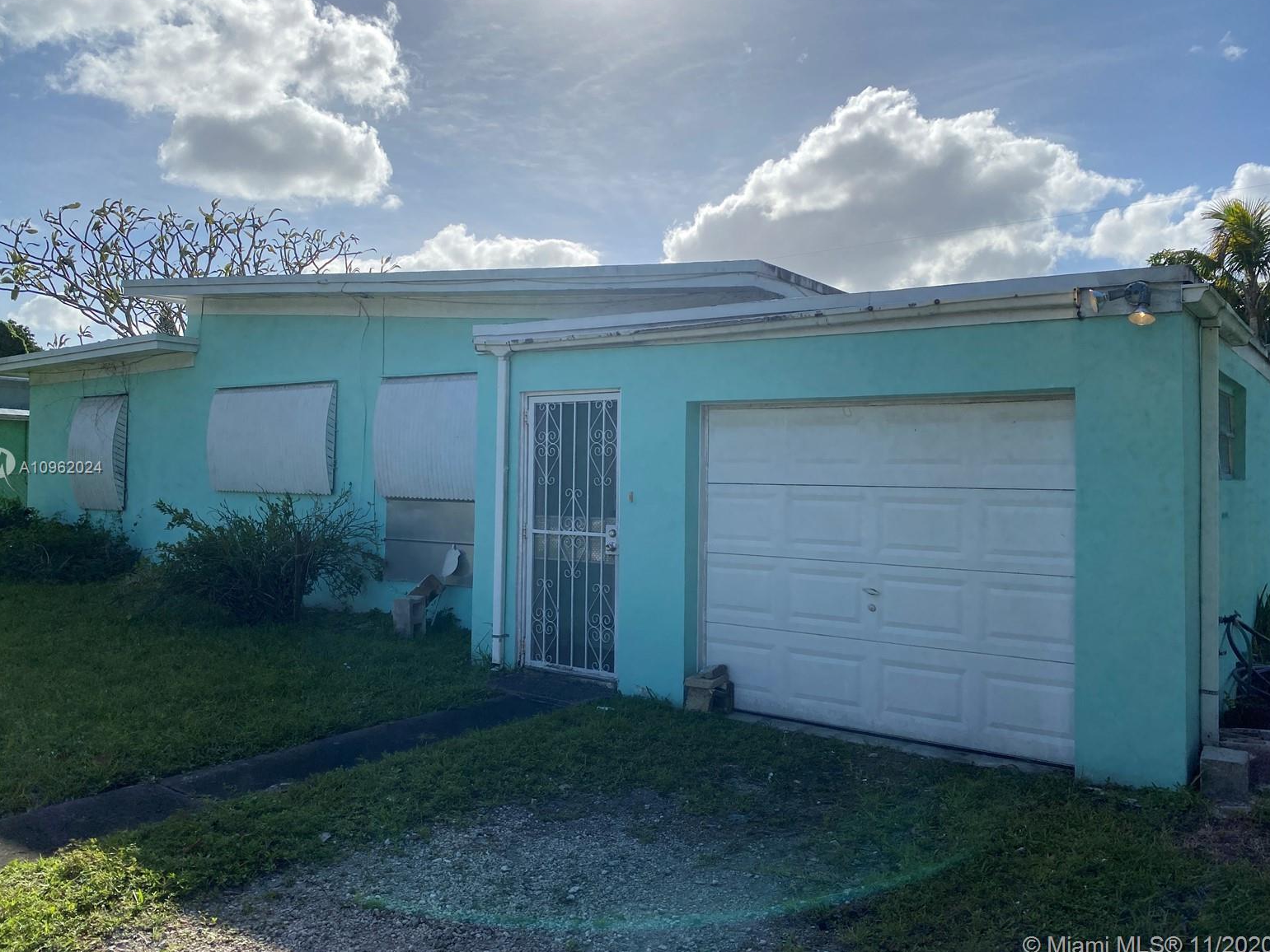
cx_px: 631
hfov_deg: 65.3
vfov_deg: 51.4
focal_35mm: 27
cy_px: 469
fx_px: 991
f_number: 1.8
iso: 32
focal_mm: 4.25
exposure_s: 1/5495
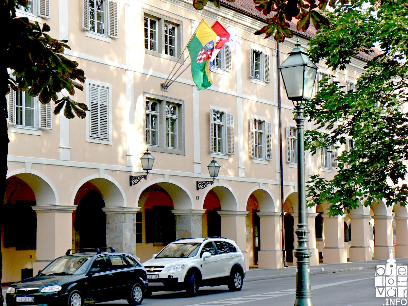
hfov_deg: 25.7
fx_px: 896
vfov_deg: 19.4
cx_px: 204
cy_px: 153
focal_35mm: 76
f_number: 5.6
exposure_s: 1/320
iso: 80
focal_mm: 12.6
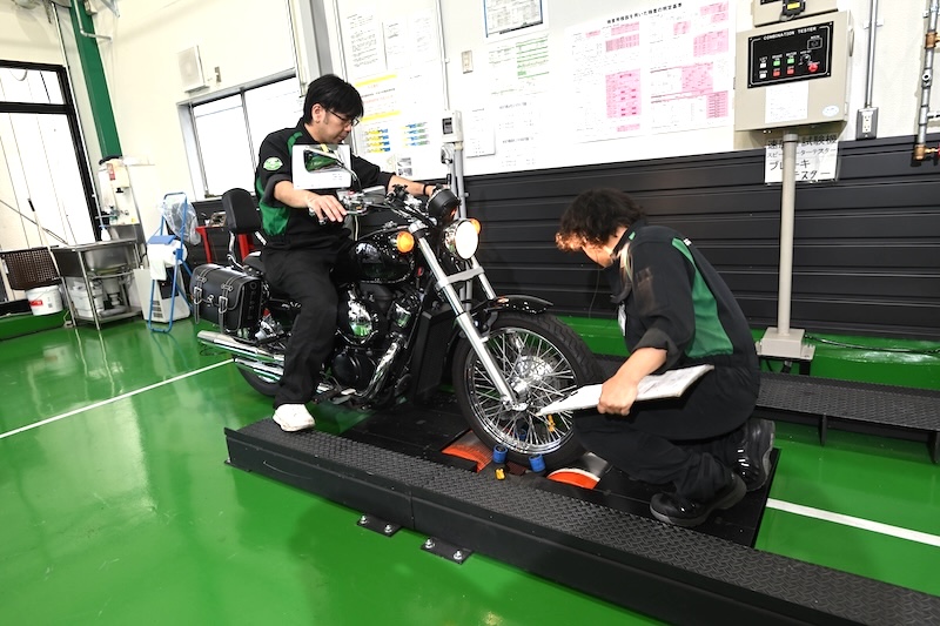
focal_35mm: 22
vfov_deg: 57.2
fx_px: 574
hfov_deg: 78.6
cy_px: 313
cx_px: 470
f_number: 7.1
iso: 1000
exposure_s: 1/100
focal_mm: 22
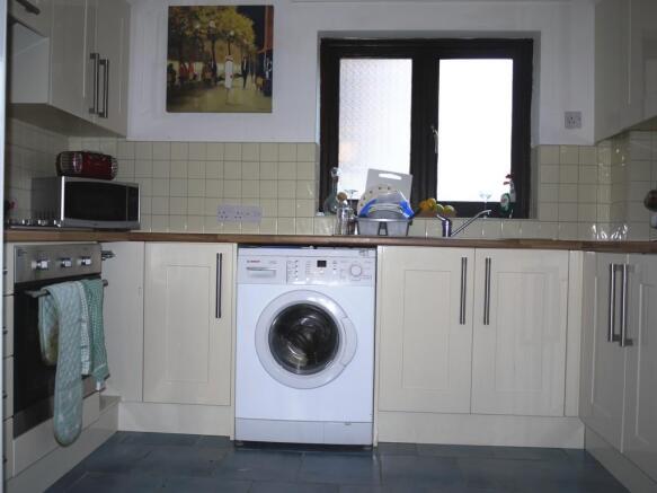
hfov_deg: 56.8
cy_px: 246
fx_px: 607
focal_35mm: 32
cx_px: 328
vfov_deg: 44.1
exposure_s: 1/30
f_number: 3.7
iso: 100
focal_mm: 16
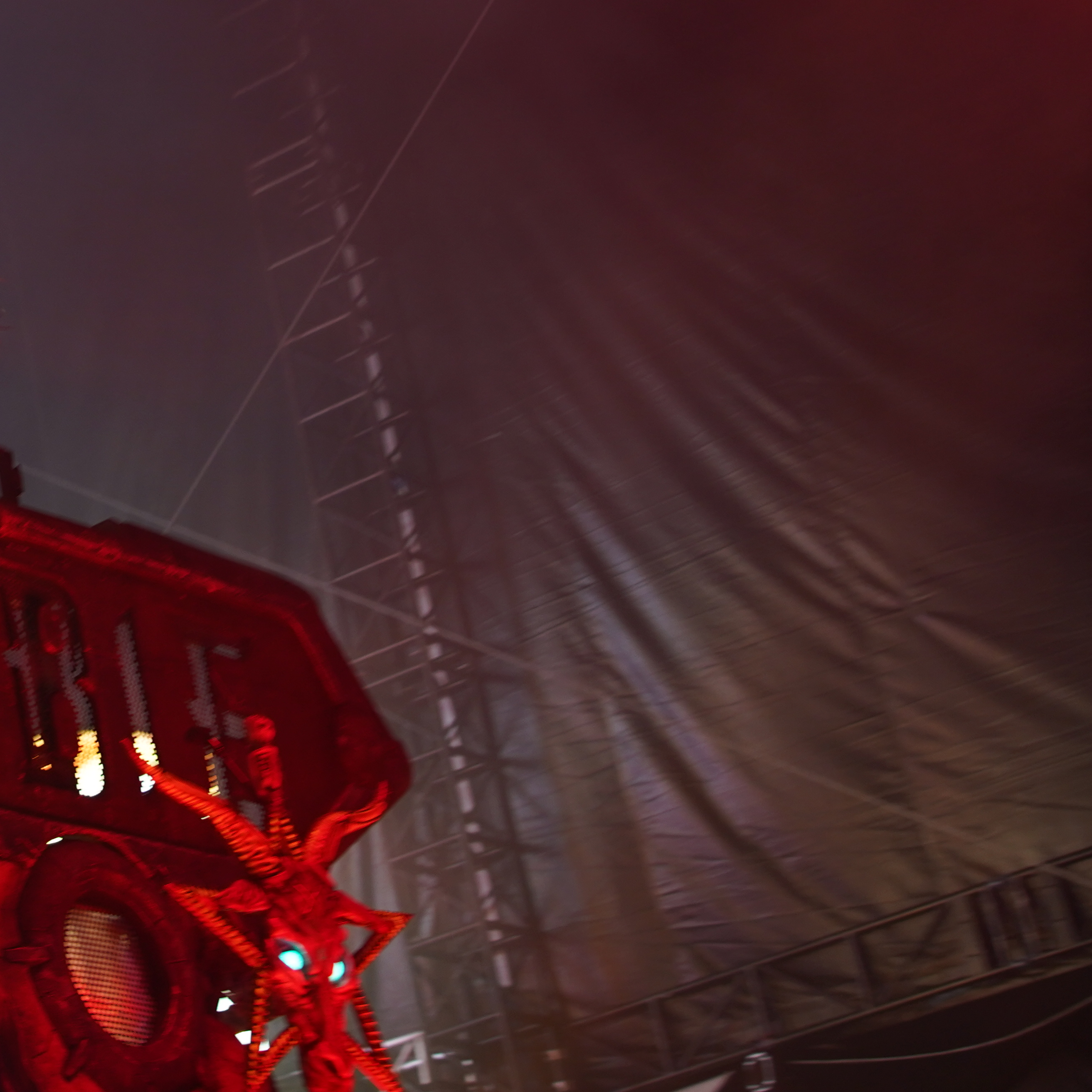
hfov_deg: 17.2
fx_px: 3533
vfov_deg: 17.5
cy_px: 356
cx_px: -3
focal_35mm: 99
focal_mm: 51
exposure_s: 1/125
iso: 800
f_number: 4
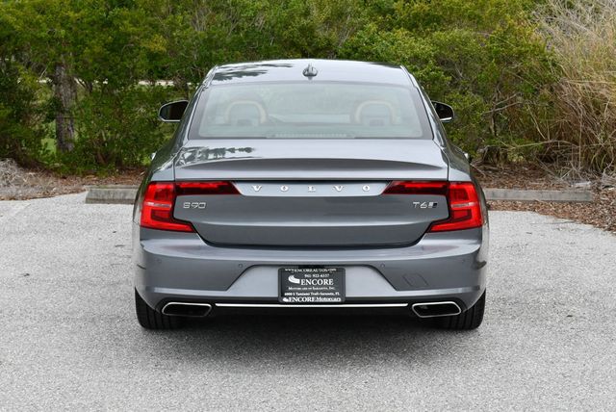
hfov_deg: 25.3
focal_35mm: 80
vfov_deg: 17.1
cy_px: 206
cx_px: 308
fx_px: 1370
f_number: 8
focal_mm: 40
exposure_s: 1/250
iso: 160
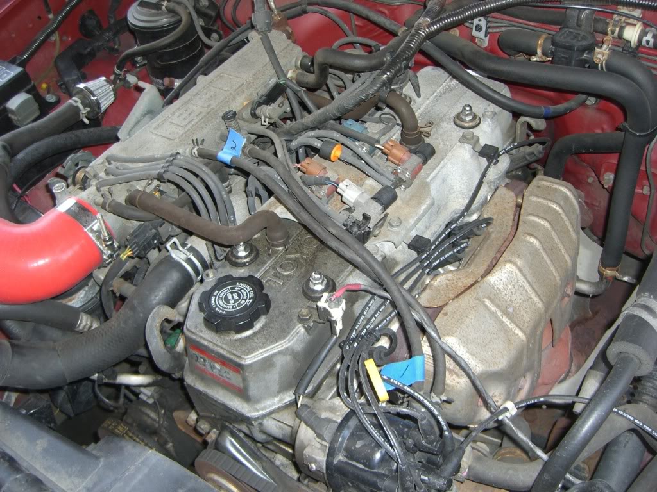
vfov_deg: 37.7
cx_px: 328
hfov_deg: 49.0
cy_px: 246
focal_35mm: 38
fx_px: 721
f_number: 2.8
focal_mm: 7.9
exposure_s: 1/60
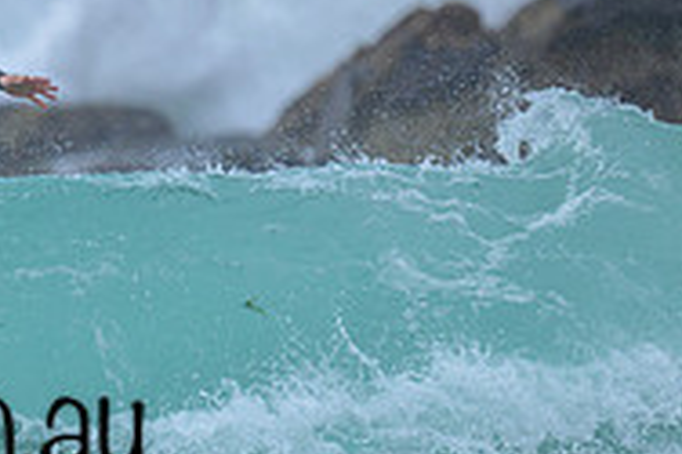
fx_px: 46808
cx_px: -239
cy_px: 383
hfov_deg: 0.8
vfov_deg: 0.6
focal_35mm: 2473
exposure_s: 1/1600
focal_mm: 800
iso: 280
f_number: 6.3
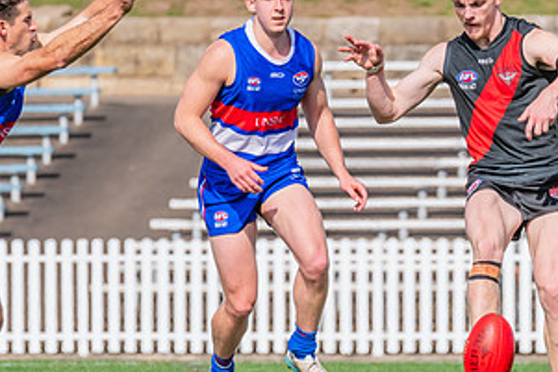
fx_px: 15863
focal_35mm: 1023
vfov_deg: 1.3
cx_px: 453
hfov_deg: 2.0
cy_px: 91
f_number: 13
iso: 800
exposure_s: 1/1250
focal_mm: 420
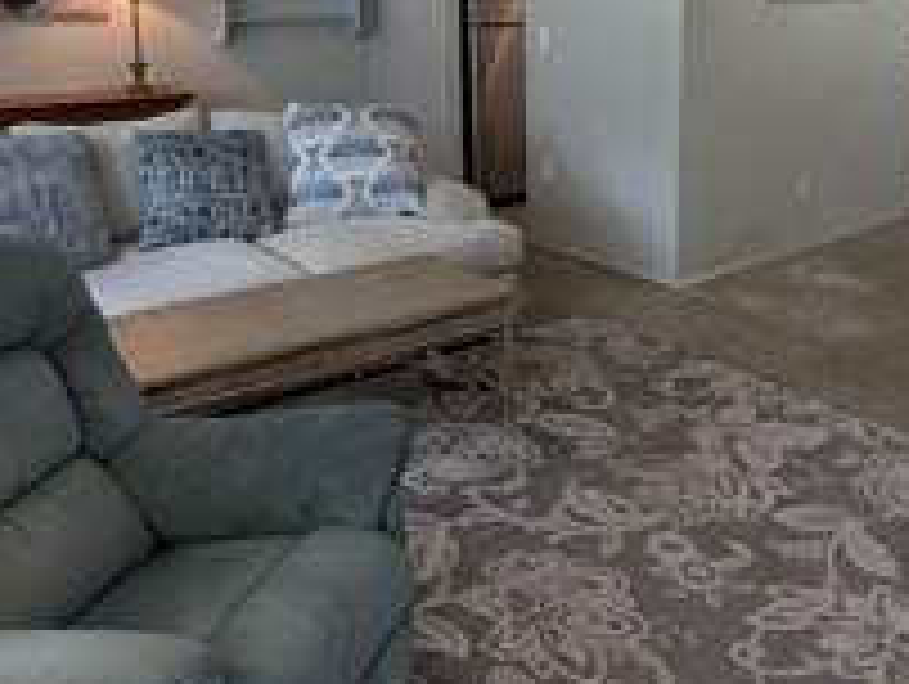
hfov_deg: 46.6
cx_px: 716
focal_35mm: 38
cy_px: 155
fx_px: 999
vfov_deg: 36.7
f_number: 2.2
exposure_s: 1/60
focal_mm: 2.35
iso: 66
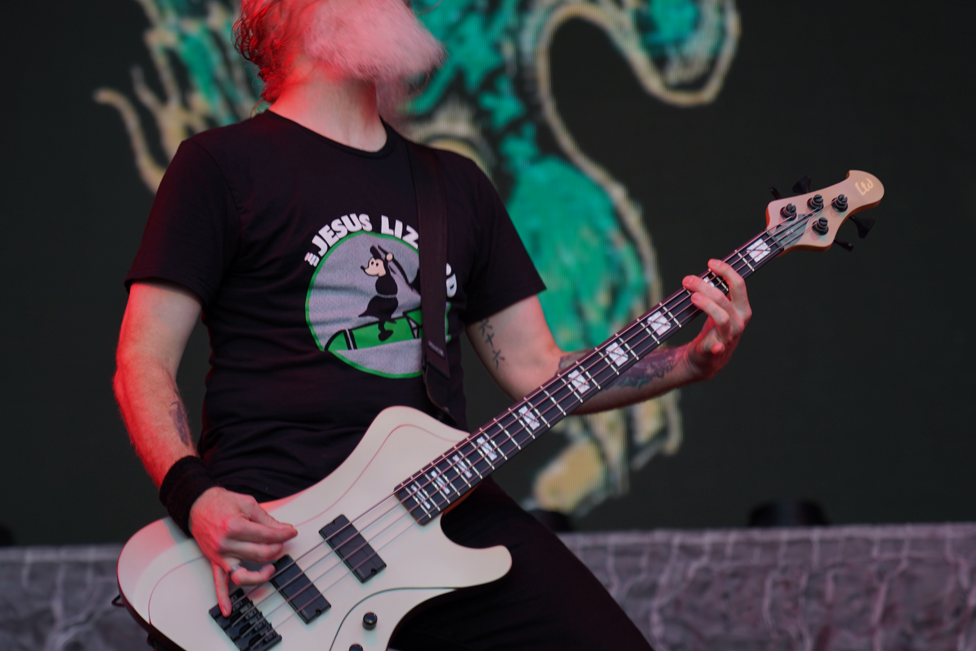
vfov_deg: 9.1
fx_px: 4066
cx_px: 424
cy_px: 288
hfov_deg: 13.7
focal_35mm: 150
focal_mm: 105
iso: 100
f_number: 4
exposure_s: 1/125
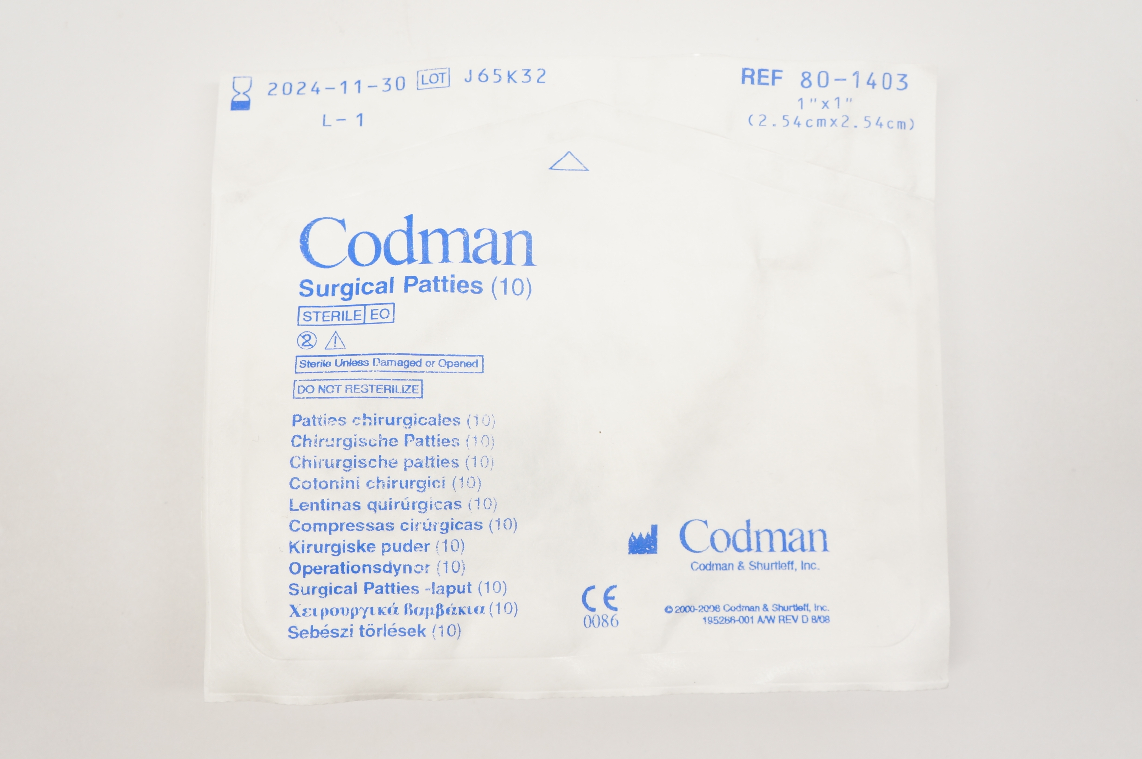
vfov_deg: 38.3
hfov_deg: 55.2
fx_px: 1093
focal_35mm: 34
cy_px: 380
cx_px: 571
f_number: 5.6
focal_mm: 23
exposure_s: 1/80
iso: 400
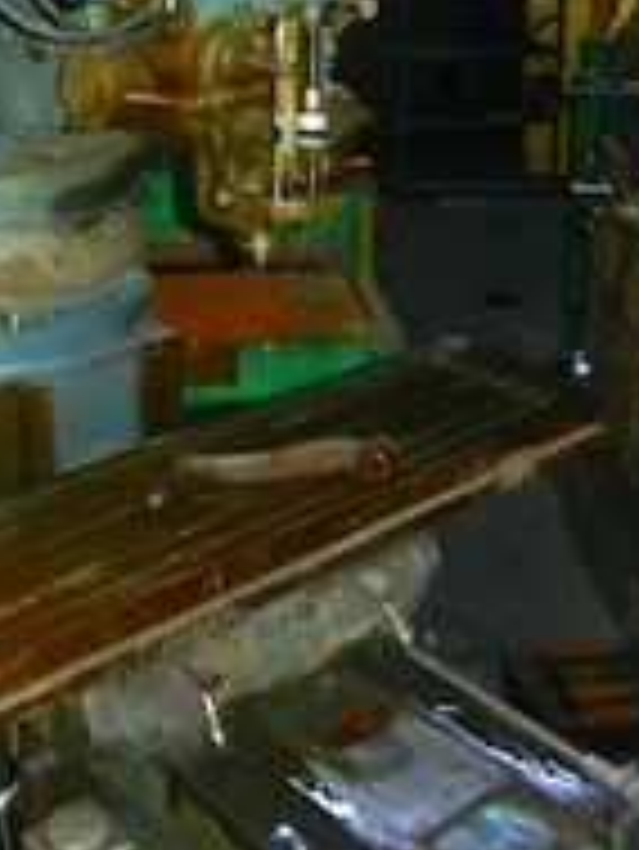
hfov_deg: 26.7
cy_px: 99
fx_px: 1303
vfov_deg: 34.3
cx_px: 81
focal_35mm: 53
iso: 200
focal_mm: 4.5
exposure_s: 1/30
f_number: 3.5
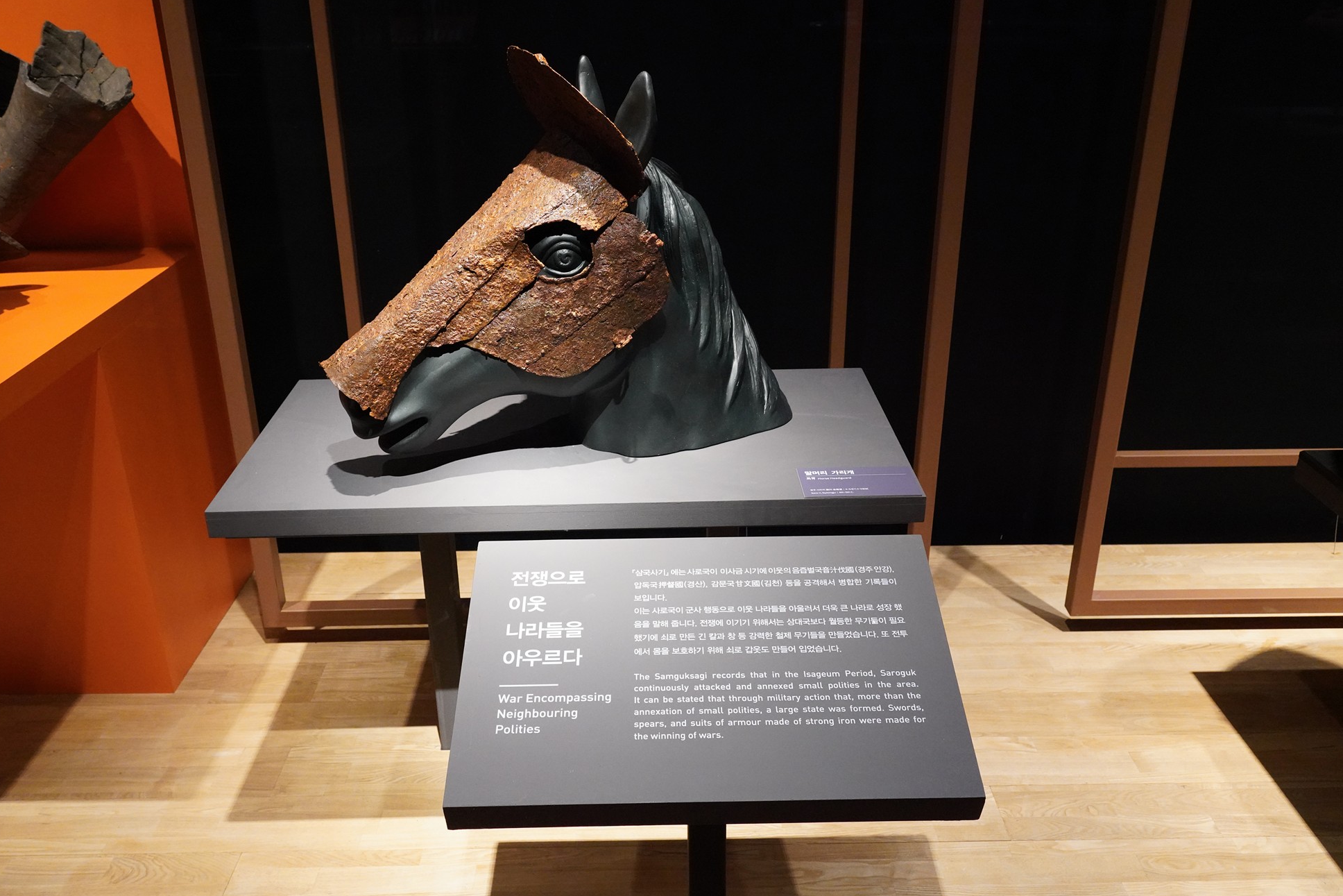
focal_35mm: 31
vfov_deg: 42.3
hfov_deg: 60.3
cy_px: 437
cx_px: 672
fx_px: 1156
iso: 8000
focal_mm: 30
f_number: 7.1
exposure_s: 1/100
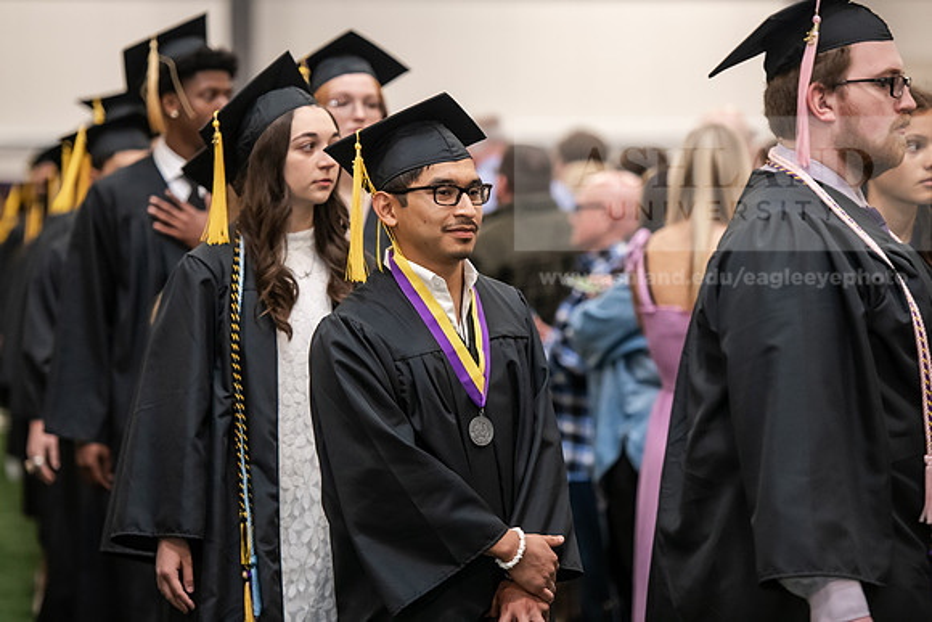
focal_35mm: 150
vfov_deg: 9.2
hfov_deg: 13.7
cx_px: 466
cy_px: 311
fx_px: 3884
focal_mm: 150
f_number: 3.2
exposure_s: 1/200
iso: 2500
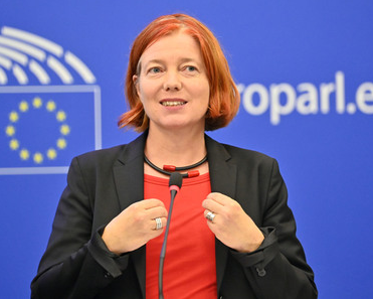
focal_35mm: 188
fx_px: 2076
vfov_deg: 8.2
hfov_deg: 10.3
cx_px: 169
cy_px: 149
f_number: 2.8
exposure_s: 1/800
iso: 5000
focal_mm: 165
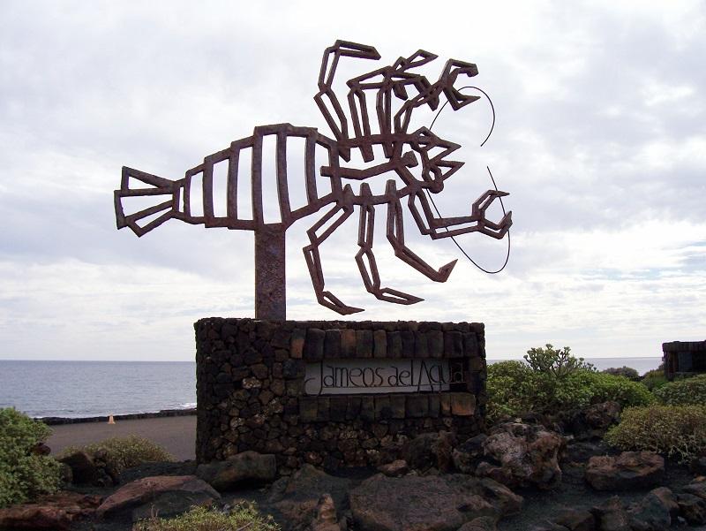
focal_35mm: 34
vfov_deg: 41.8
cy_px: 266
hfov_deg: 53.9
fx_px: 694
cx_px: 353
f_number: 5.1
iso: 80
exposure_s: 1/667
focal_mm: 5.6
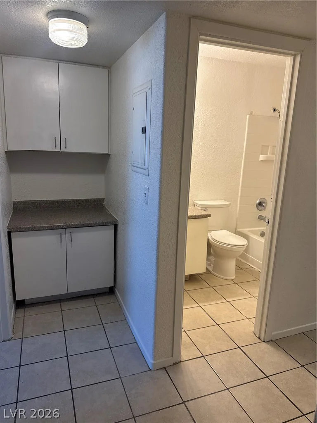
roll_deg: -1.8
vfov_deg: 71.6
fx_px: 293
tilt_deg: -13.3
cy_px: 212
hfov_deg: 56.8
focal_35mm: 24
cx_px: 158
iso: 200
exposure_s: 1/120
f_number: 1.78
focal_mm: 6.76
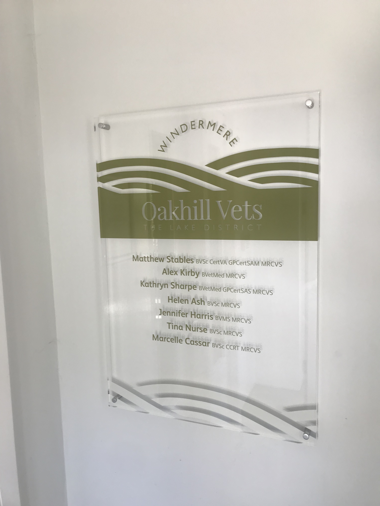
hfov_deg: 49.7
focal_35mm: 28
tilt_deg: -7.0
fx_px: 410
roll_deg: +1.4
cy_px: 253
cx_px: 190
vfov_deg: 63.4
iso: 25
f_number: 1.8
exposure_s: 1/45
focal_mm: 3.99
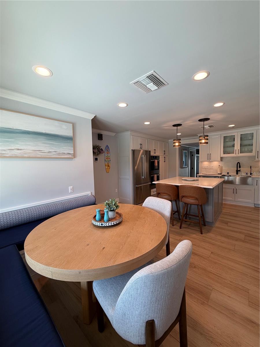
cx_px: 130
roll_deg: +1.5
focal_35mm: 14
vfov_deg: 102.1
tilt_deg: -4.6
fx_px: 140
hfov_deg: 85.7
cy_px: 174
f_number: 2.2
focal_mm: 2.22
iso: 50
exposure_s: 1/61
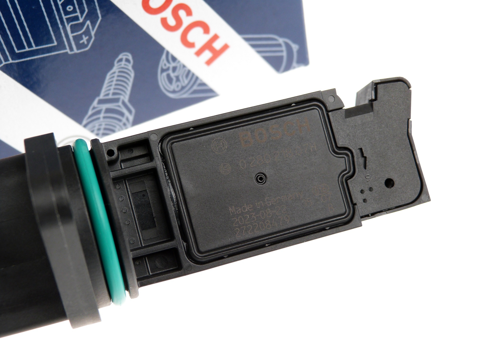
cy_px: 179
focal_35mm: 54
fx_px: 744
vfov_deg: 27.0
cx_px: 238
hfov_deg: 35.5
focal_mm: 9.7
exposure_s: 1/60
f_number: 3.2
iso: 100
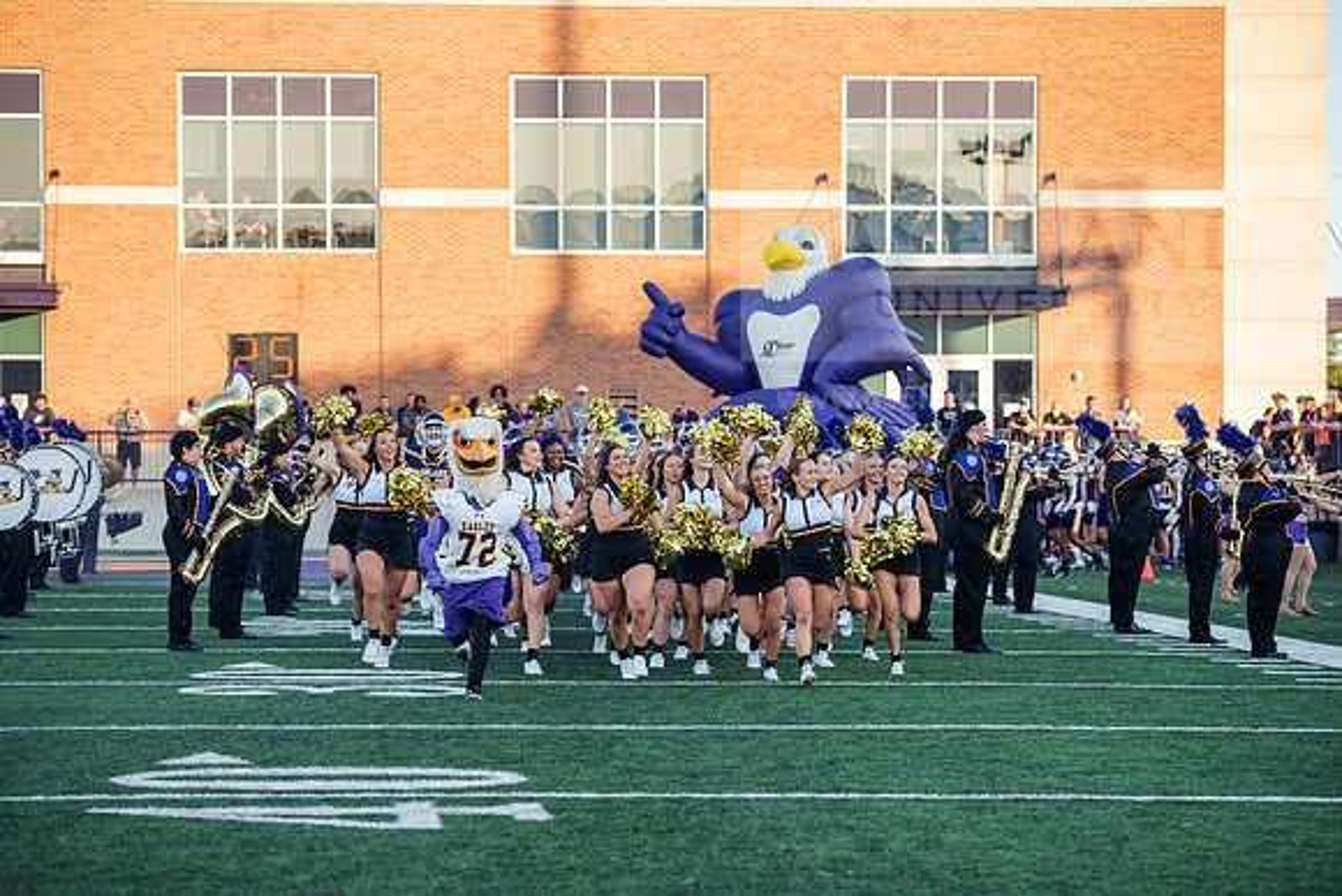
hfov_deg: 18.6
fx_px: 4101
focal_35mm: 110
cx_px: 671
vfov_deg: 12.5
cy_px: 448
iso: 400
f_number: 4
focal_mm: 110
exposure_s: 1/640
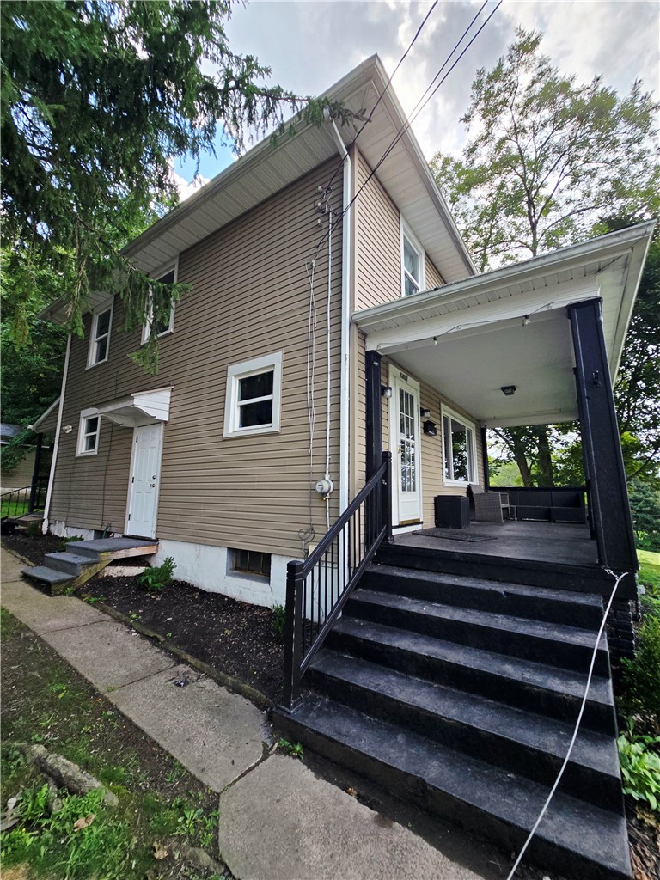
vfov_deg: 106.2
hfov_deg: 89.9
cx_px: 330
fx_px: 330
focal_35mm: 13
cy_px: 440
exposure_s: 1/769
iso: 50
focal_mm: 2.2
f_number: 2.2
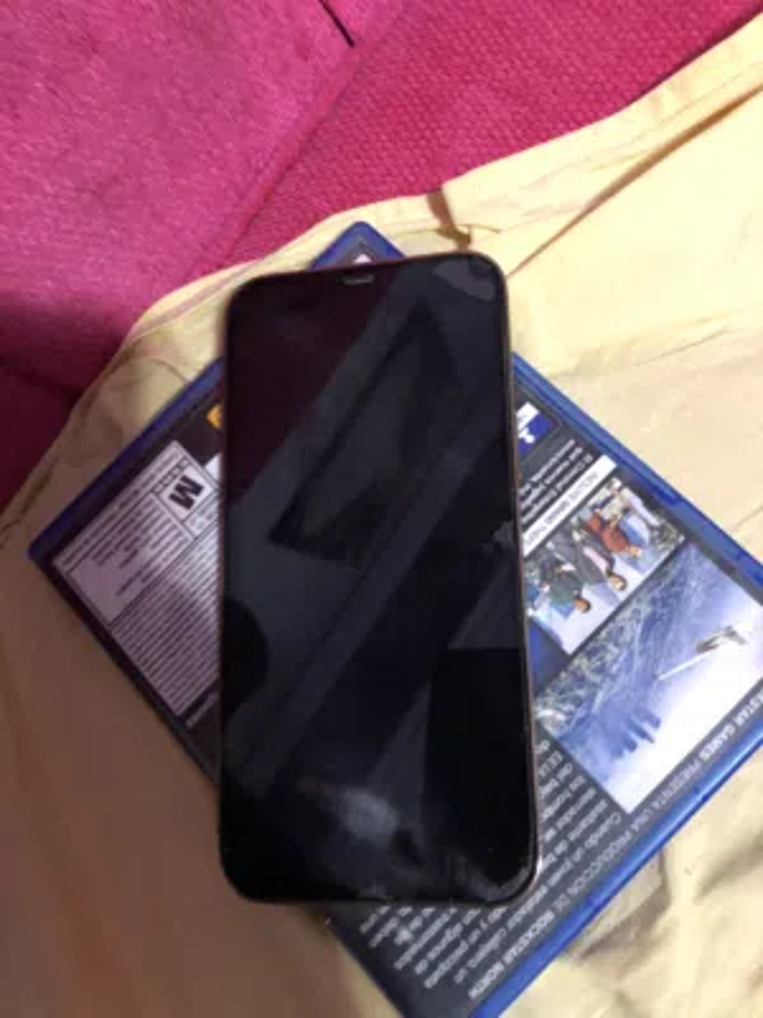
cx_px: 382
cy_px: 509
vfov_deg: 63.4
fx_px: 823
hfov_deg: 49.7
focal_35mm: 28
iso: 100
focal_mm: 3.99
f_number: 1.8
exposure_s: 1/6
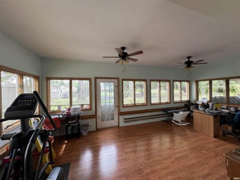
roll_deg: +0.6
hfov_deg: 102.1
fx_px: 97
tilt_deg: -0.2
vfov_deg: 85.6
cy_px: 90
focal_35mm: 14
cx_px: 120
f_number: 2.2
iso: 160
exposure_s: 1/120
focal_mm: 2.22
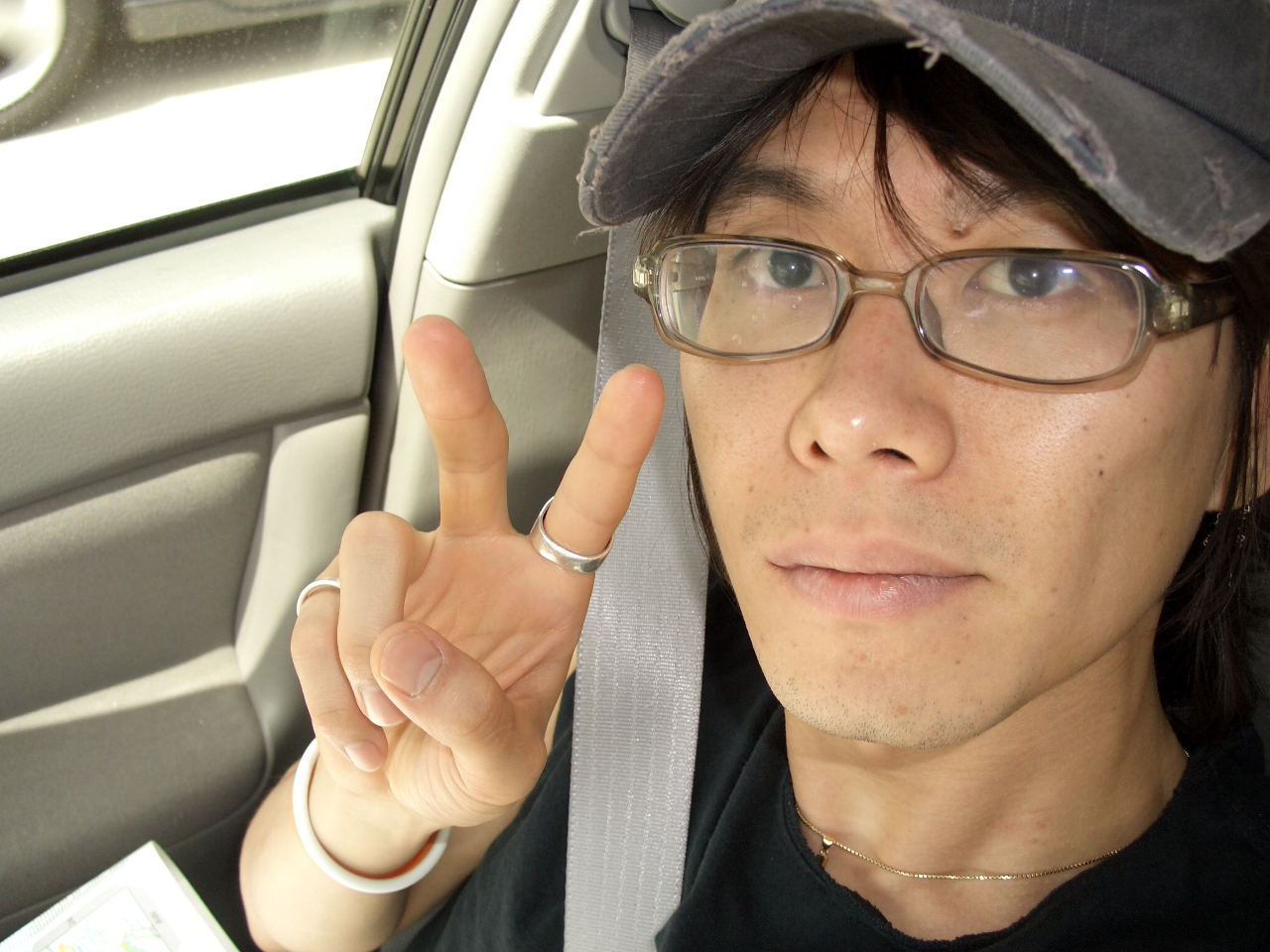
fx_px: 1211
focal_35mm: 33
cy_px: 476
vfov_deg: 42.9
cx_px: 635
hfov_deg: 55.4
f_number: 2.8
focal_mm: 7.1
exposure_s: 1/250
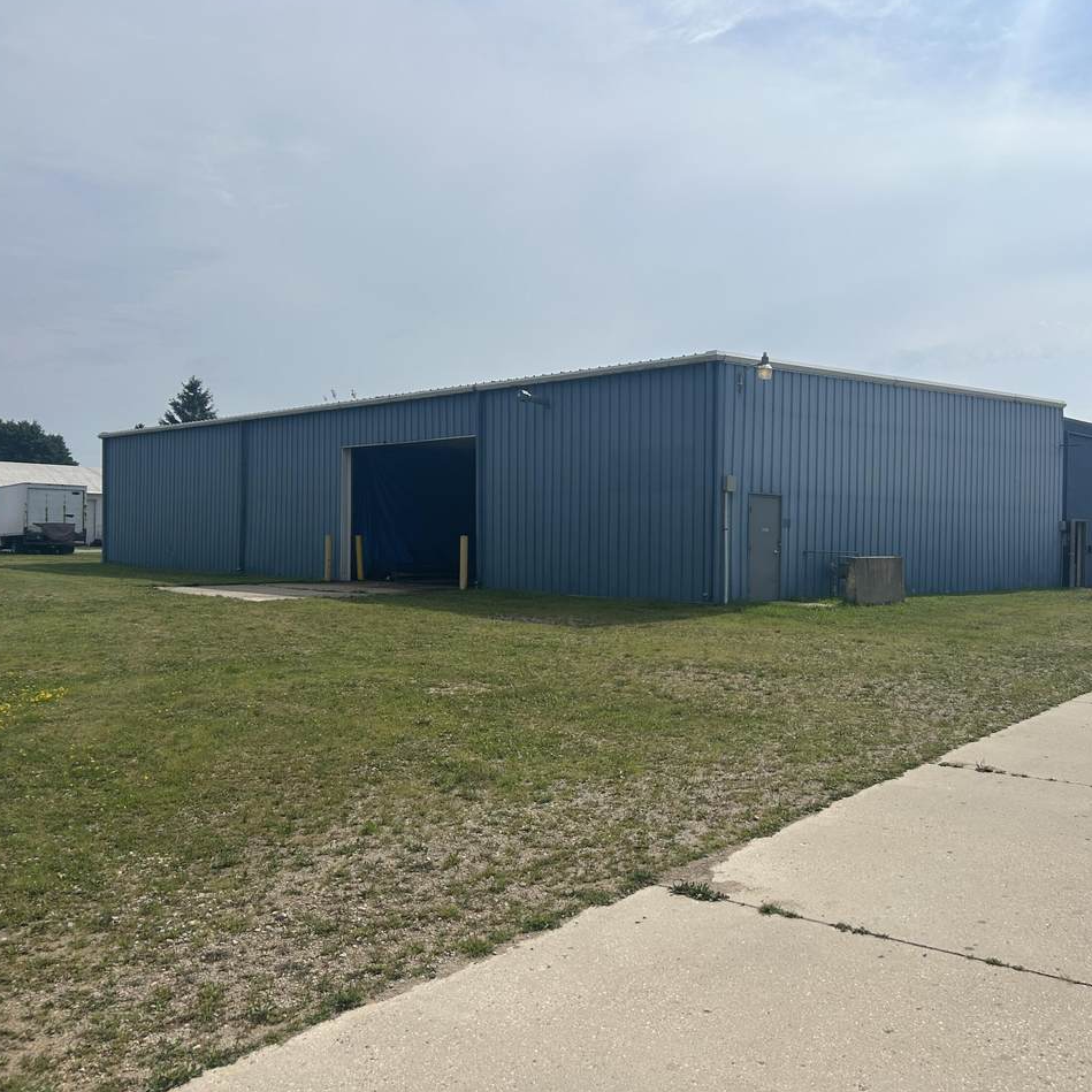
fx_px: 1106
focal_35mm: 31
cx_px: 726
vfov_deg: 52.5
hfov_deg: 51.6
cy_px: 541
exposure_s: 1/10309
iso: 50
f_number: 1.5
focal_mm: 5.7
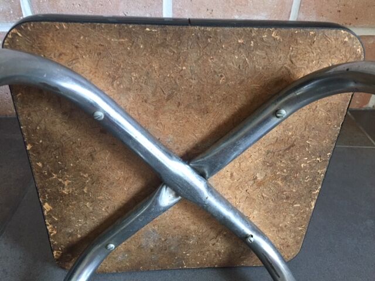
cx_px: 188
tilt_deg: -35.0
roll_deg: -3.3
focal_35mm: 29
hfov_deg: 61.7
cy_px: 140
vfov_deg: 48.2
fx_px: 314
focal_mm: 4.15
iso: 250
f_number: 2.2
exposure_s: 1/33
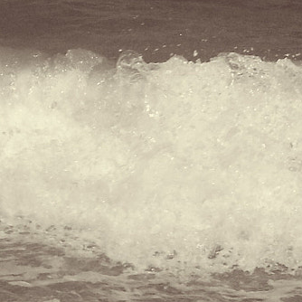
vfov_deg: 10.9
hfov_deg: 10.0
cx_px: -304
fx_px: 1589
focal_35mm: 161
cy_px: 122
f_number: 8.3
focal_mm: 6.3
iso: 80
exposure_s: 1/350
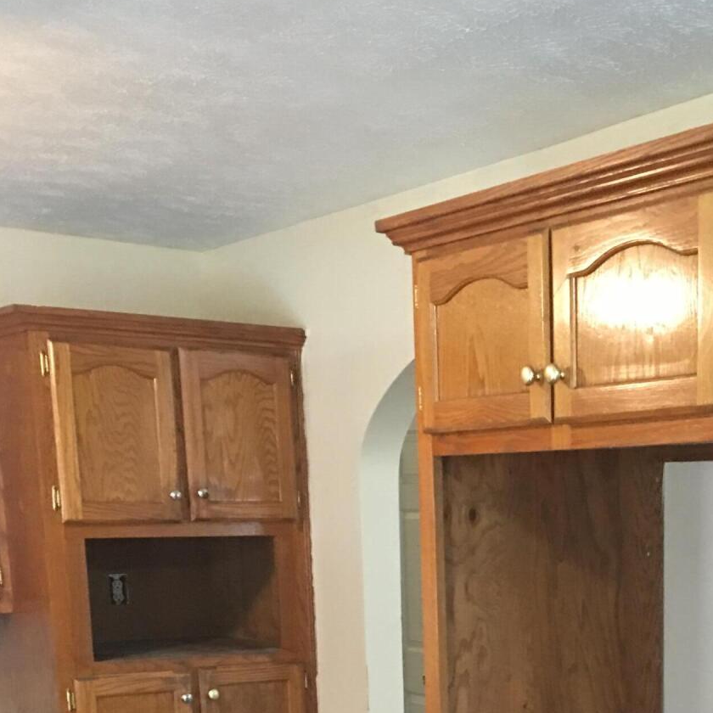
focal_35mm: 61
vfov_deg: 25.6
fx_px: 1422
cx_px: 620
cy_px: 823
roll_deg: -0.2
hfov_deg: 27.3
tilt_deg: -12.4
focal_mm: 4.15
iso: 50
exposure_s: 1/4
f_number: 2.2
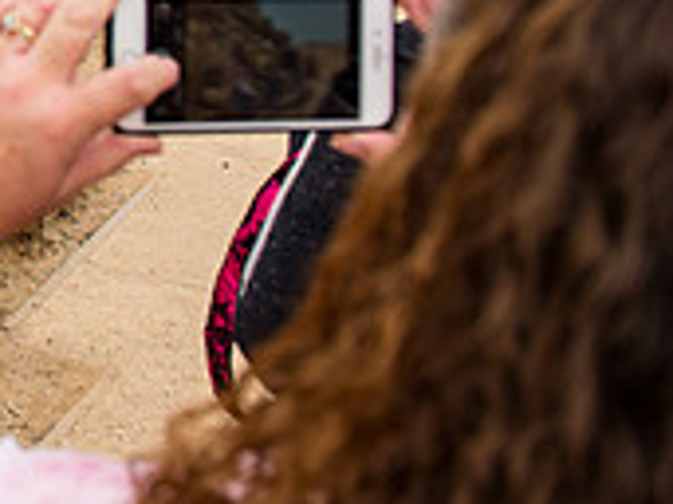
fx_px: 1651
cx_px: -441
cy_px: -211
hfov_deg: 19.1
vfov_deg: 16.1
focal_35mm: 85
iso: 100
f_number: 3.5
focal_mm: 26
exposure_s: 1/320
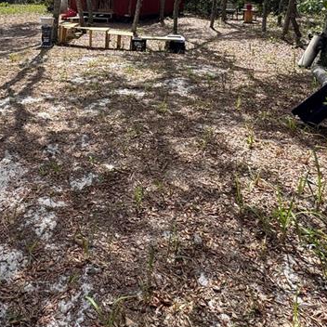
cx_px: 69
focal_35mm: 36
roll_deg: -0.4
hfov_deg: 44.0
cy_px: 8
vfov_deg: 40.9
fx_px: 385
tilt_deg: -3.1
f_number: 2.2
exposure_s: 1/1477
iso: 50
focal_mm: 2.22
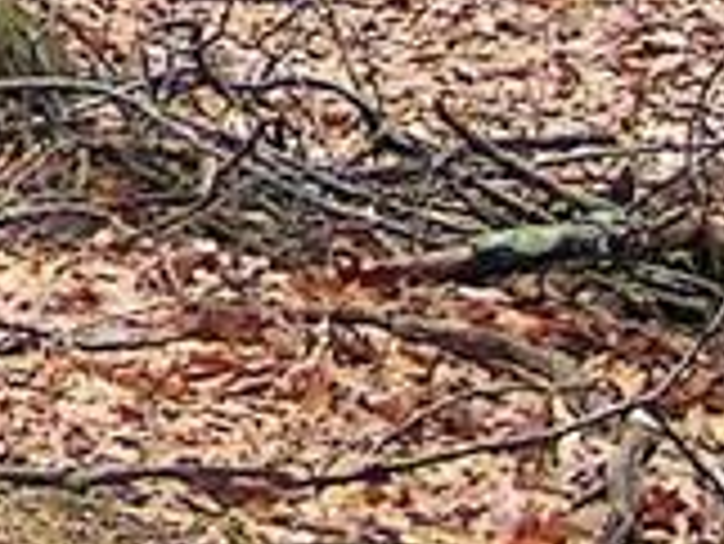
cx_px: -746
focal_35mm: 242
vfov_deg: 5.9
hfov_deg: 7.8
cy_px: -782
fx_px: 5065
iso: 80
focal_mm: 5.8
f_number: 2.8
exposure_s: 1/500
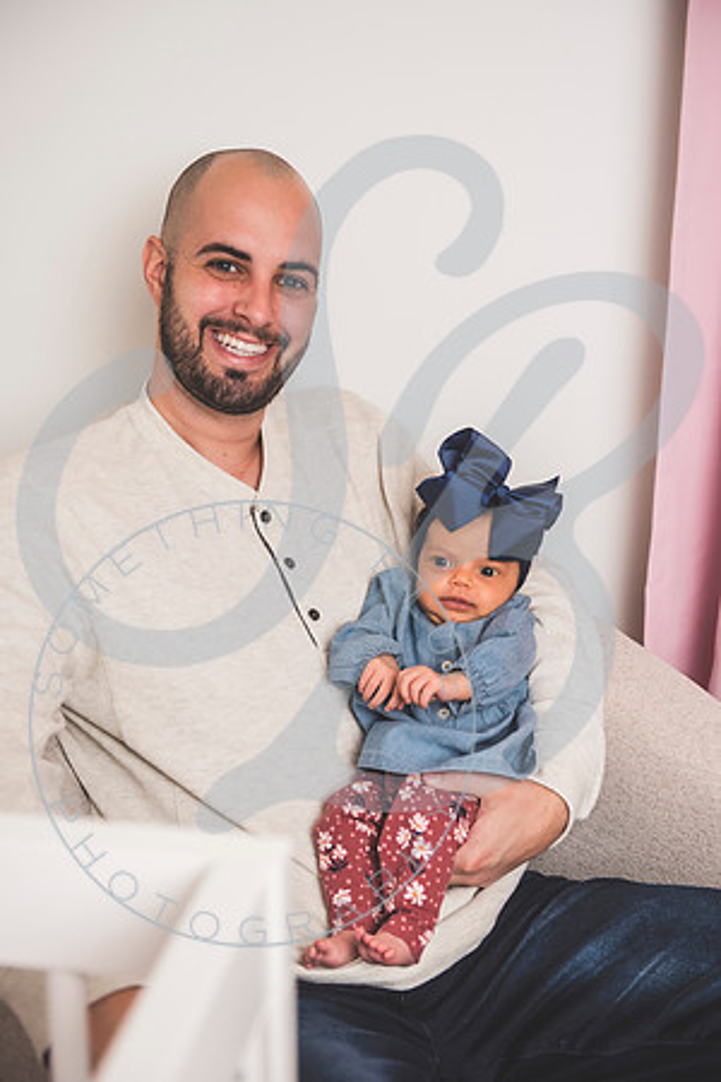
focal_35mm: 56
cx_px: 360
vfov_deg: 35.6
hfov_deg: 24.2
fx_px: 1682
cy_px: 541
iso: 200
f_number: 3.5
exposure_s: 1/125
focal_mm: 56
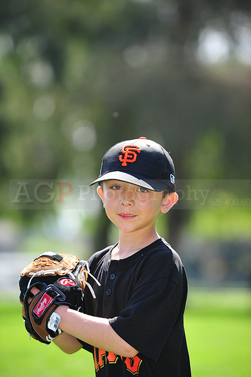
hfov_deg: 6.9
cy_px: 188
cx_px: 126
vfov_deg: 10.3
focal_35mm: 200
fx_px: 2094
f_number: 4.5
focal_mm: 200
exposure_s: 1/500
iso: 200
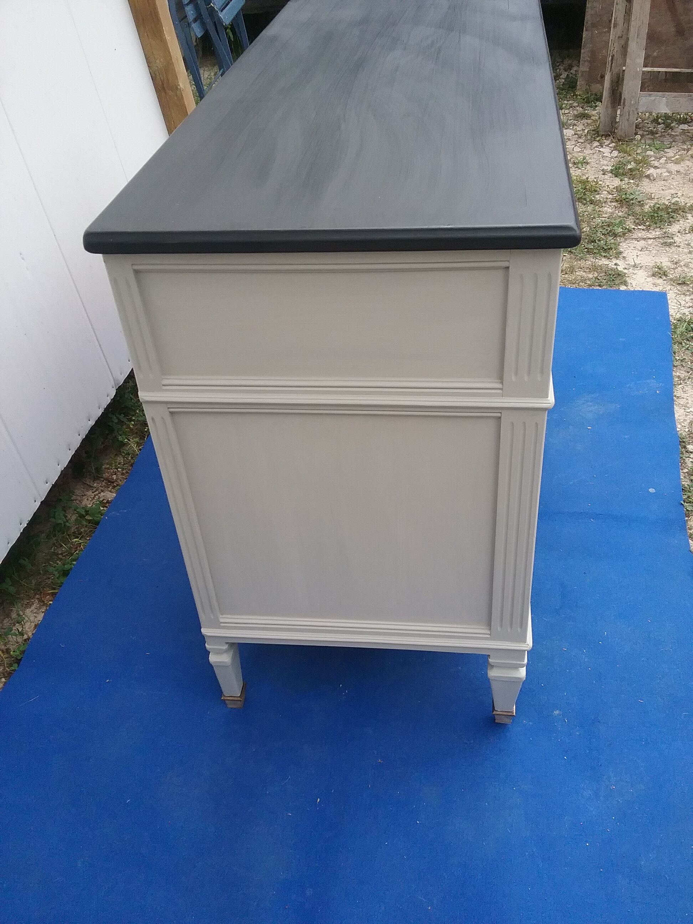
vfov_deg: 58.4
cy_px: 462
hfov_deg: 45.4
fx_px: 827
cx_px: 346
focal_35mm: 31
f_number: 2.2
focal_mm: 3.3
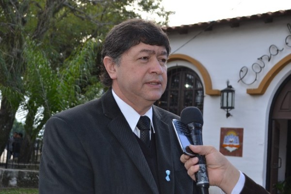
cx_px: 146
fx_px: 364
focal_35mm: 45
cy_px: 97
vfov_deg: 29.9
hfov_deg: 43.6
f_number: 4.5
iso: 200
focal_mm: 30
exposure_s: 1/125
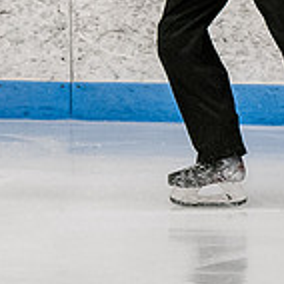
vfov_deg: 2.2
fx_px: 7407
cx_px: 226
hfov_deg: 2.2
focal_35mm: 798
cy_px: -188
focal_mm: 100
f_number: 3.5
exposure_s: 1/800
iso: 2500
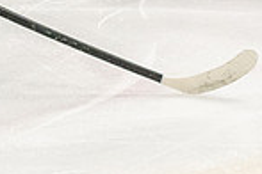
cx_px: 23
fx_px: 3973
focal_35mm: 546
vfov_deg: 2.5
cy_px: -48
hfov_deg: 3.8
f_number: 3.2
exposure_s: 1/800
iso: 2000
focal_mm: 70
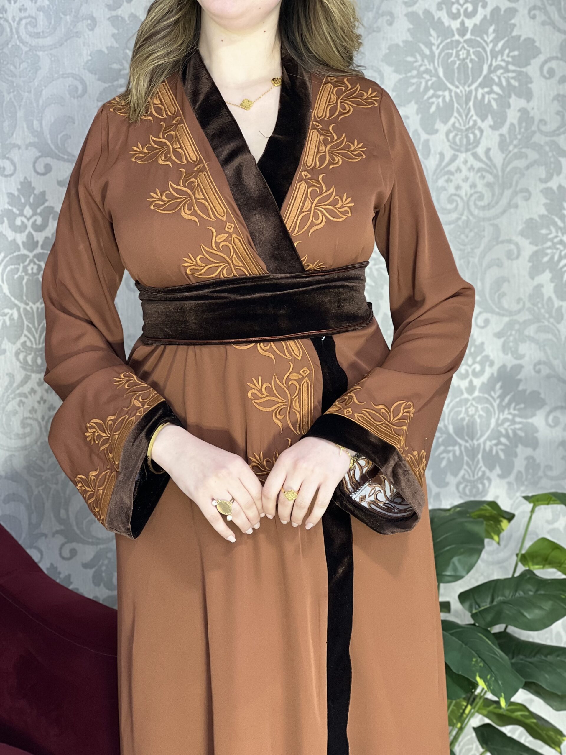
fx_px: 1679
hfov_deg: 19.1
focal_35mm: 77
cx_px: 283
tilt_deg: -9.1
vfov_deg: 25.3
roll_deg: +2.1
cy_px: 378
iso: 160
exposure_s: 1/50
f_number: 2.8
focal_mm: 9
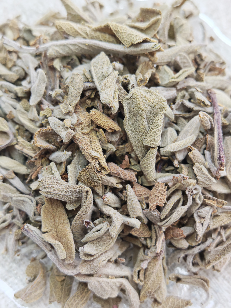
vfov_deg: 39.7
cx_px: 116
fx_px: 427
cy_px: 154
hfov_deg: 30.3
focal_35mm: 48
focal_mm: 6.83
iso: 250
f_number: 2
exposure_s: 1/100
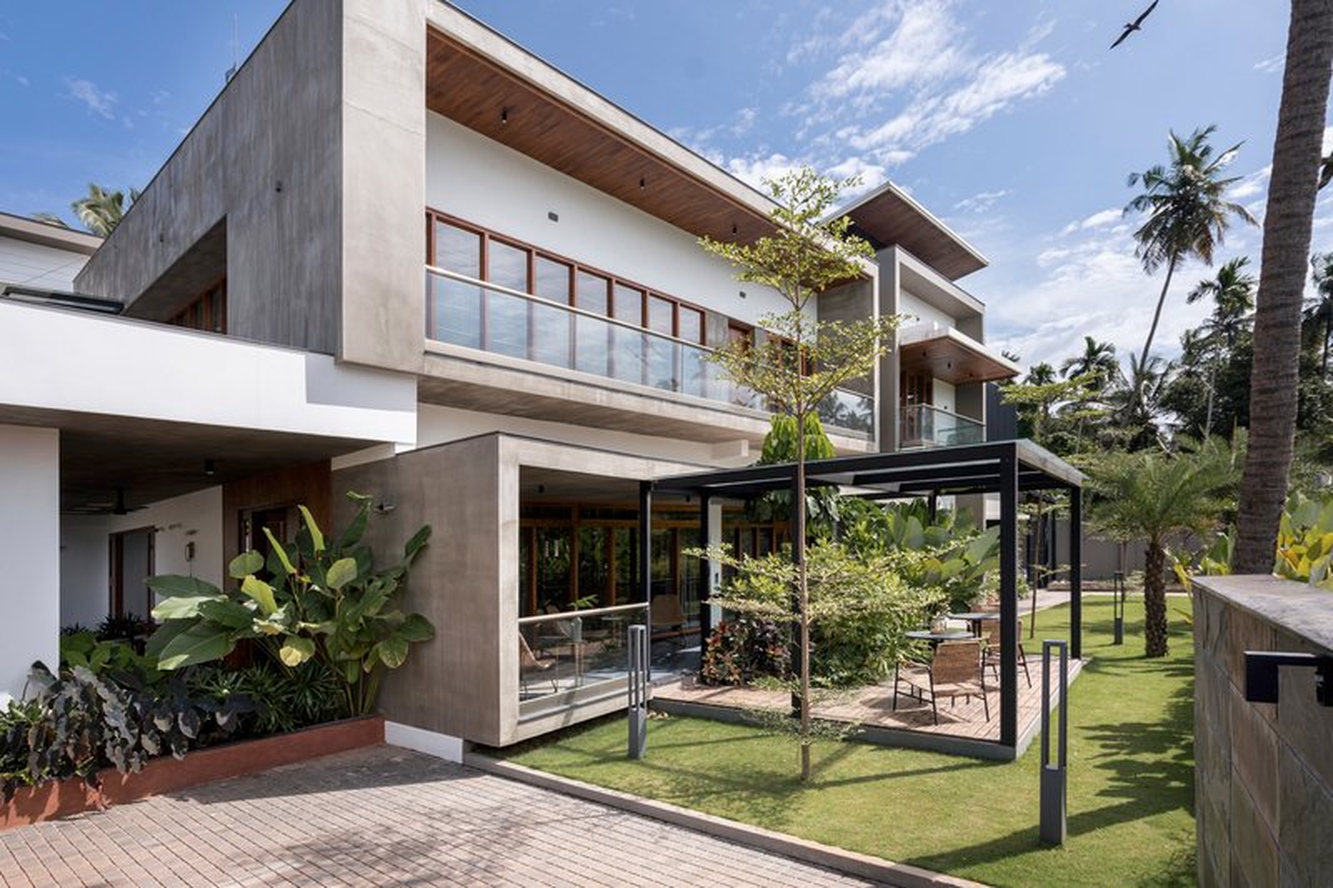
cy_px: 444
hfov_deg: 96.7
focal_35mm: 16
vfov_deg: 73.7
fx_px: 592
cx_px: 666
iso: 160
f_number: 7.1
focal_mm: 16
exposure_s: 1/400
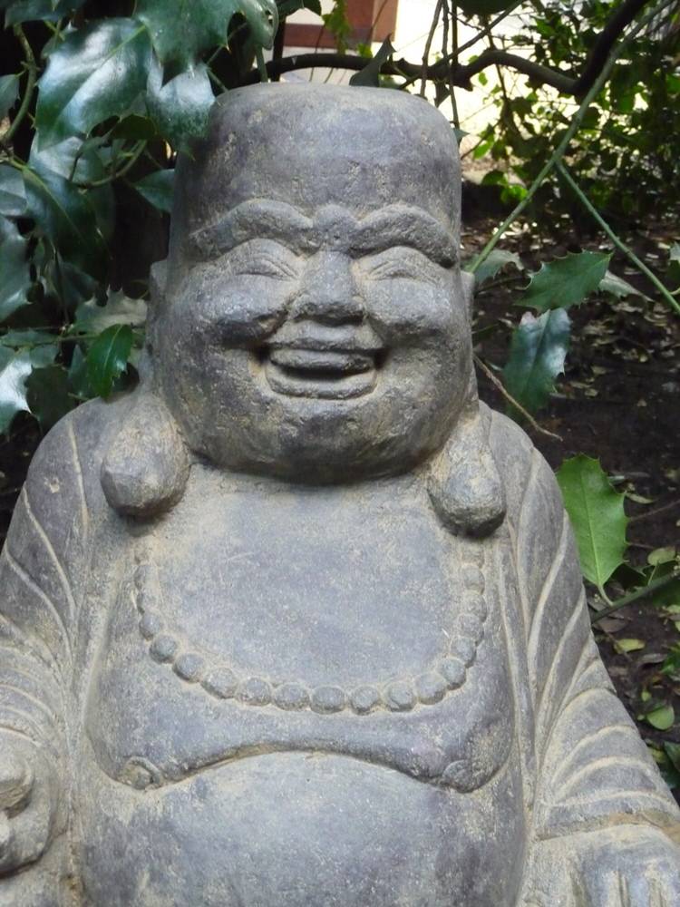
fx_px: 1179
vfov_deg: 42.1
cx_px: 340
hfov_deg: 32.2
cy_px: 454
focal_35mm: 45
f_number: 4.1
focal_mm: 7.6
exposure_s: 1/30
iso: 800
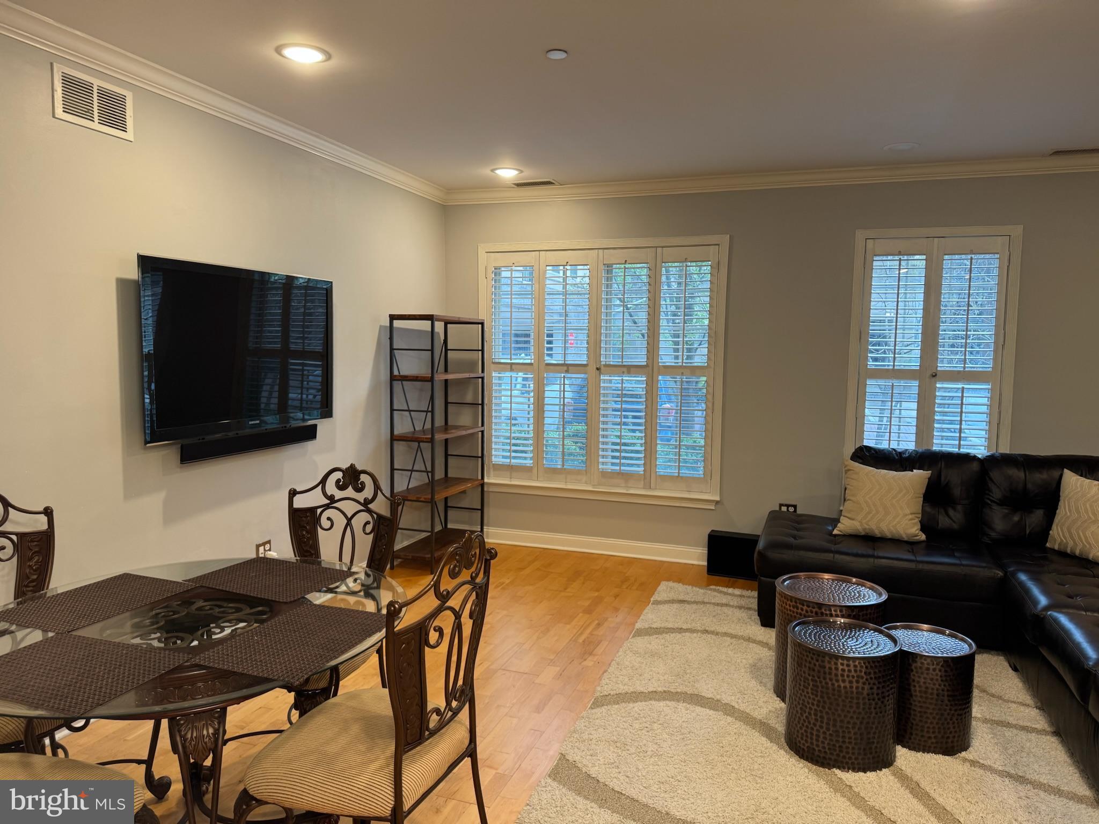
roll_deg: -0.9
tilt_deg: -5.7
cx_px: 550
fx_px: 762
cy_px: 412
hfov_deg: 71.6
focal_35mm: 24
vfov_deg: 56.8
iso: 125
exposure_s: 1/60
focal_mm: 6.76
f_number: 1.78
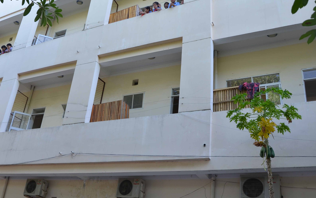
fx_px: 336
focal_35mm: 39
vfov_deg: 32.8
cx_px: 112
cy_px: 107
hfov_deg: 49.7
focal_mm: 18
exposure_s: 1/125
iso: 200
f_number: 5.6
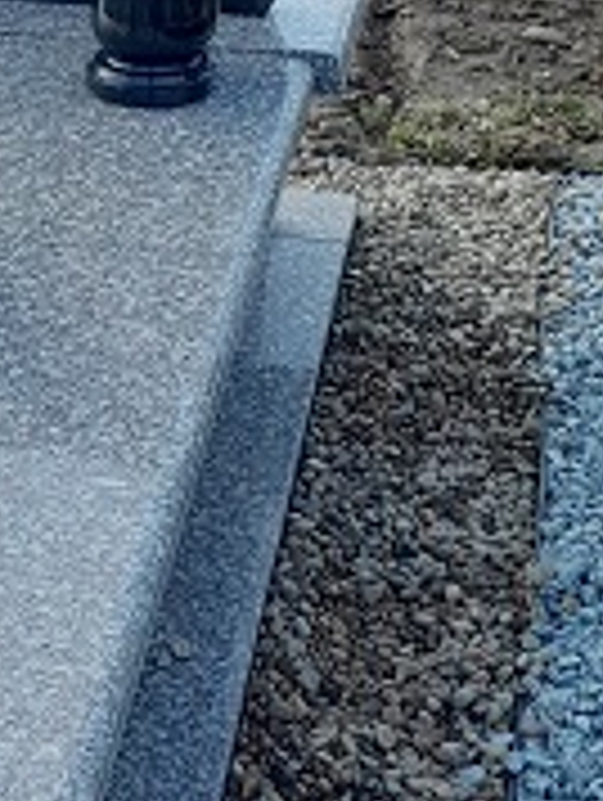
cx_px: -328
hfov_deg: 14.2
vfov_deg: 20.2
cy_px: 351
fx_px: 2248
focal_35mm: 97
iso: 40
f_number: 1.8
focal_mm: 4
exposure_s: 1/100
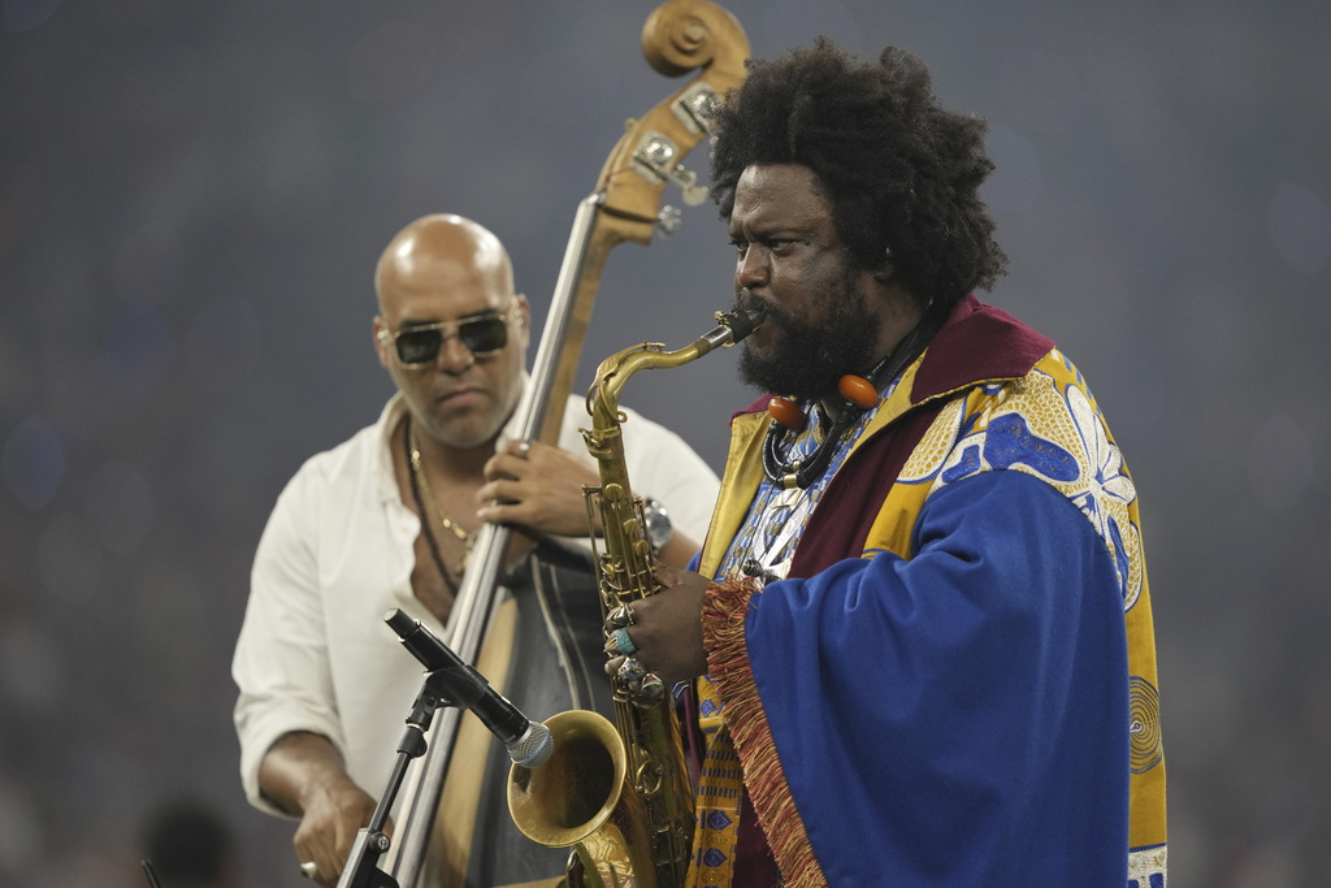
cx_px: 666
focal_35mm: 400
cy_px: 444
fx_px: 14790
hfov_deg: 5.2
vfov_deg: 3.4
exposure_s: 1/1600
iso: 2000
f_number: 2.8
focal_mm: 400
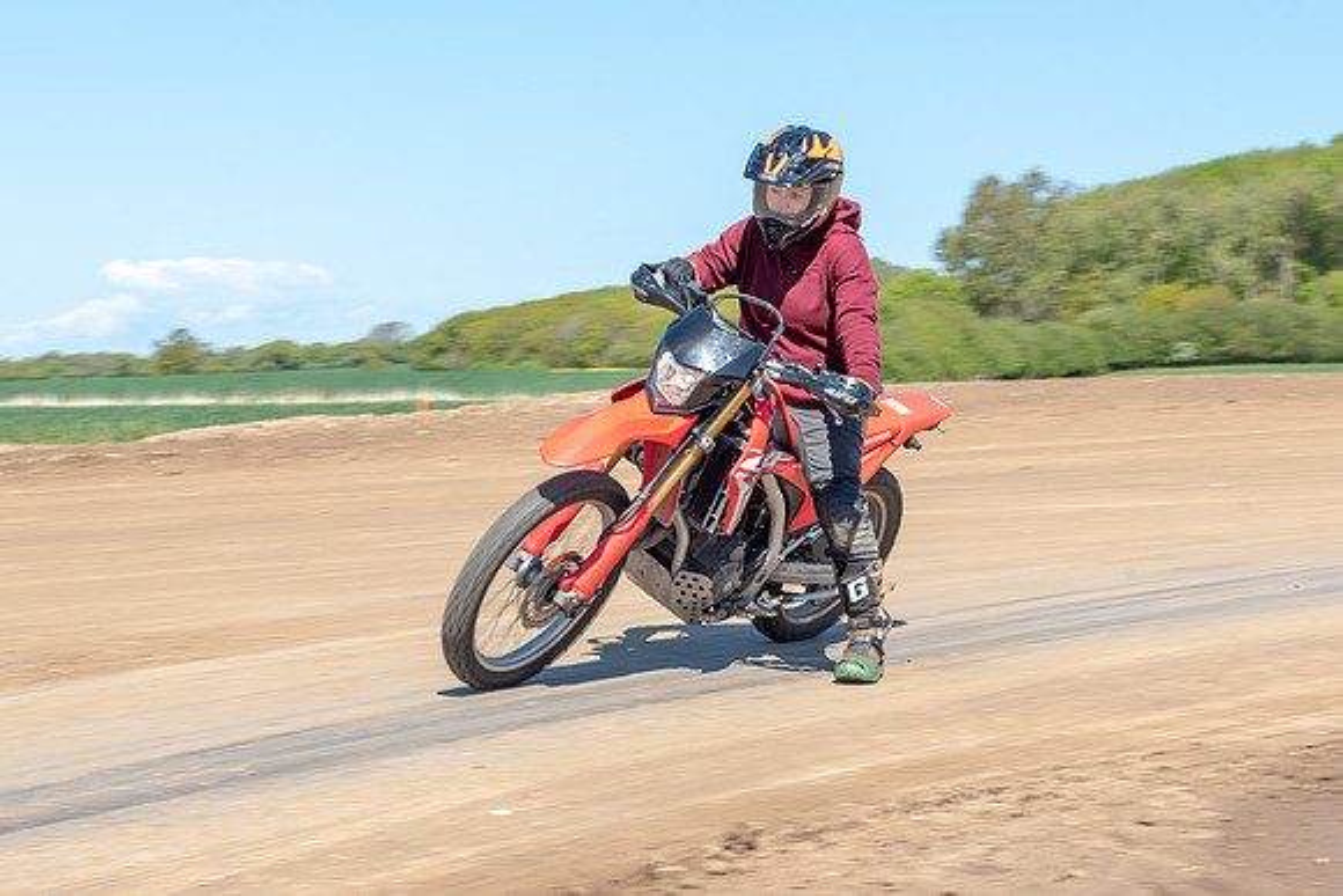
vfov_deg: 16.0
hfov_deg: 23.8
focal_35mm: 85
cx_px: 658
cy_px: 468
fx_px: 3184
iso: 100
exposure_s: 1/160
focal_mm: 70
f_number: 8
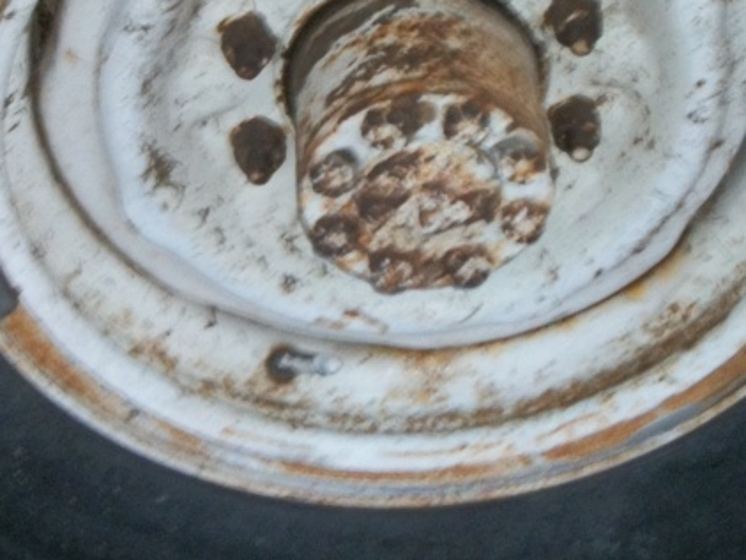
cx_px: 324
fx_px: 2092
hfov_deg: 20.2
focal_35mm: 97
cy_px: 161
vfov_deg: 15.2
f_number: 2.9
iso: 160
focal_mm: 5.7
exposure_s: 1/30
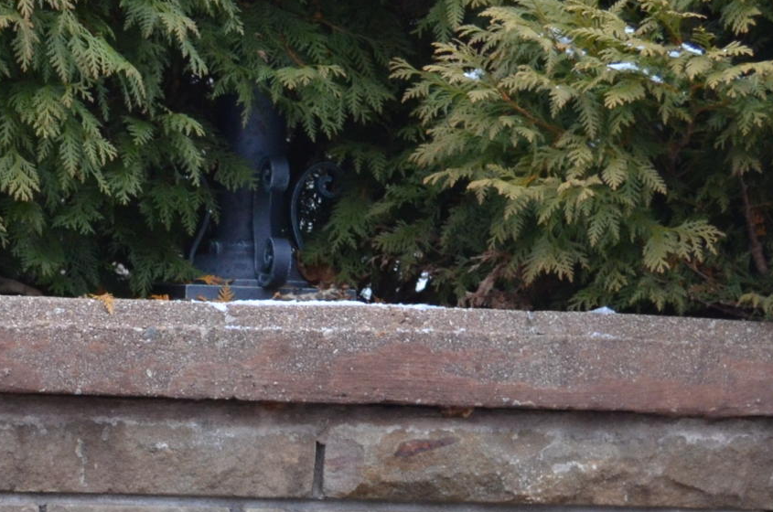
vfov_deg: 7.5
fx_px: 3879
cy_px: 467
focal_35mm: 181
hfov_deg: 10.9
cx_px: -393
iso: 800
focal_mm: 34
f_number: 5
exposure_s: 1/60
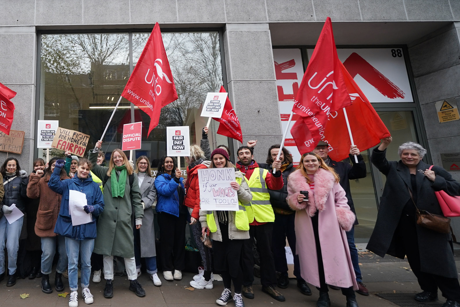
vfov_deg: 61.7
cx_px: 116
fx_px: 256
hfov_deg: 77.8
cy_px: 135
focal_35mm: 20
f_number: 4
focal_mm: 12
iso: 400
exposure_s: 1/125
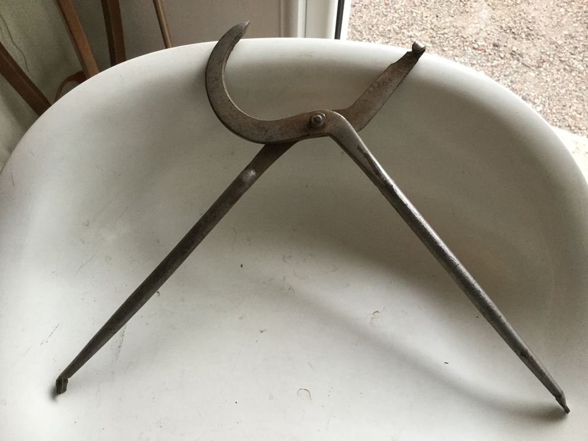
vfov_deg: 45.4
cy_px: 220
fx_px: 527
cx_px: 294
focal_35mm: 31
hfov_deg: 58.4
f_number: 2.4
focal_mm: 3.3
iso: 160
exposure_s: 1/33
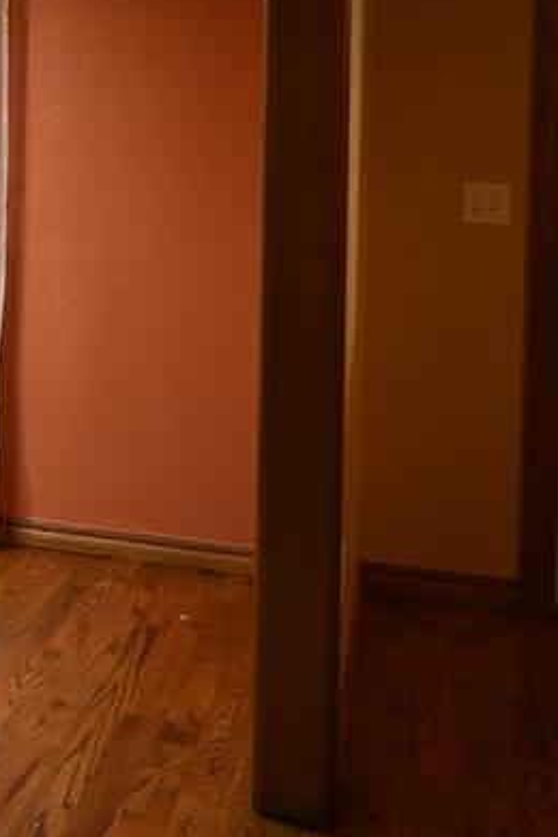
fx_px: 1465
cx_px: -302
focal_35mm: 63
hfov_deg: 18.8
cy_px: 167
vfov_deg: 31.1
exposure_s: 1/25
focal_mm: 16
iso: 450
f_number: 5
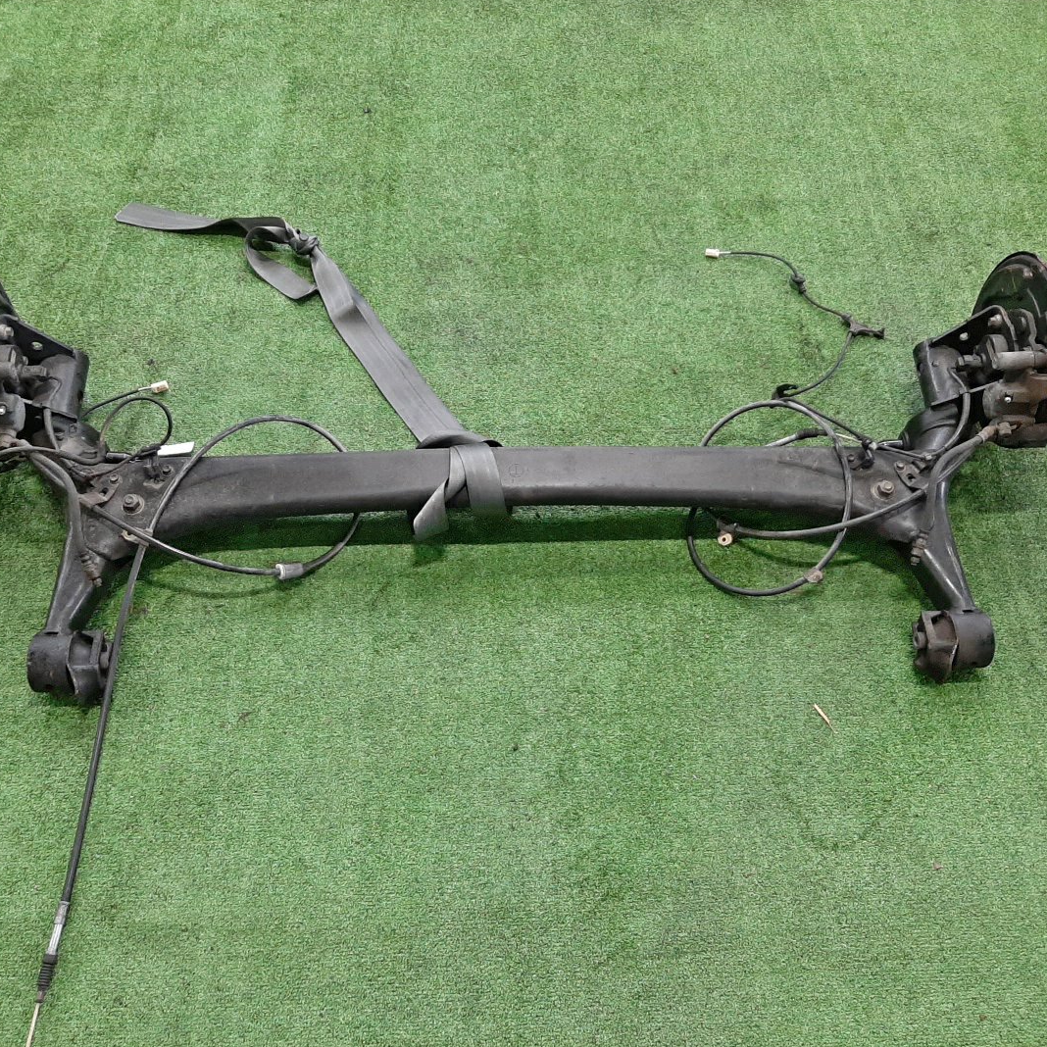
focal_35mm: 31
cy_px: 521
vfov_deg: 52.5
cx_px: 521
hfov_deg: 52.5
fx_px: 1061
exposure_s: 1/50
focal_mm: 3.93
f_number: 1.7
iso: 228
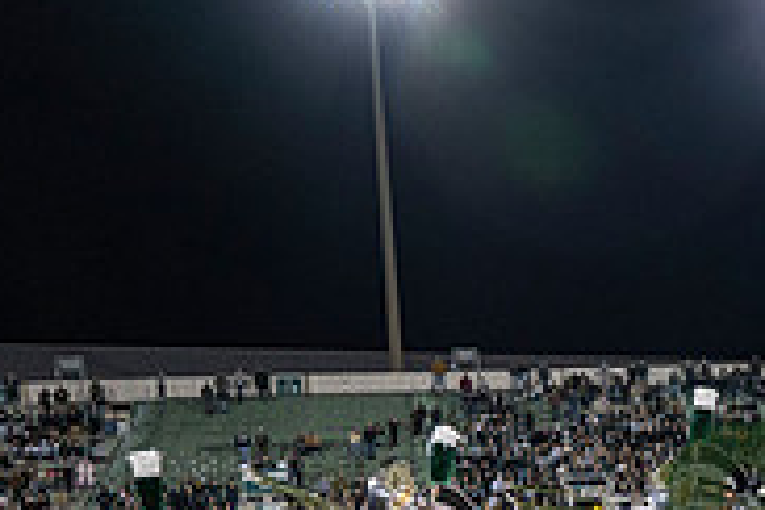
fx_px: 1615
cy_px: 621
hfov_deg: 23.6
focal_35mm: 76
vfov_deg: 17.1
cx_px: 982
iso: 1250
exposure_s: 1/500
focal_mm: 24
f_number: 3.2
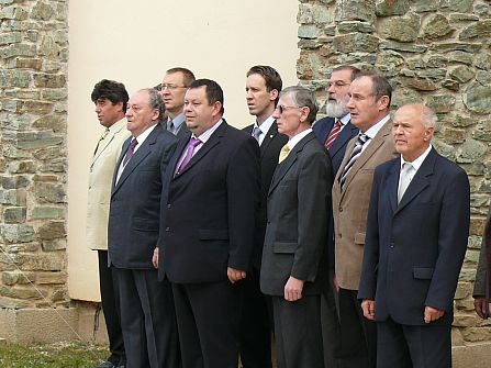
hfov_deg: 13.4
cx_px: 246
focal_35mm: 147
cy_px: 185
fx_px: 2085
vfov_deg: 10.1
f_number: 4
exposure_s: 1/200
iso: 100
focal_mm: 17.2
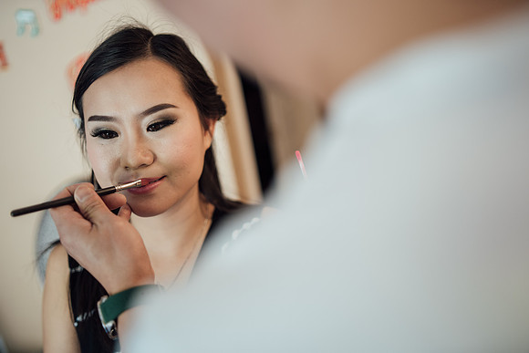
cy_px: 176
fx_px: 514
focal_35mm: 35
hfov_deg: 54.4
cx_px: 264
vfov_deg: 37.9
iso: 640
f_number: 1.4
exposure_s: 1/160
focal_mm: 35
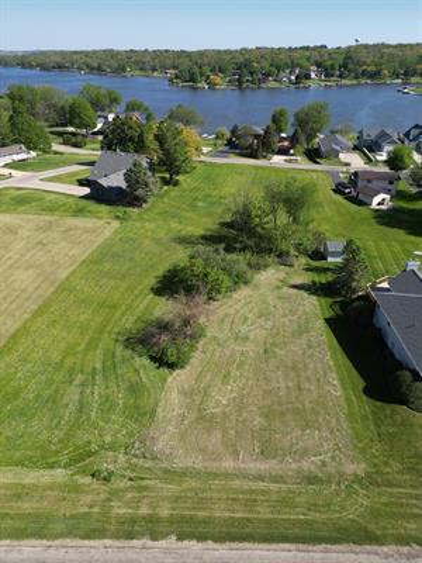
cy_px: 282
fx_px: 390
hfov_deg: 56.8
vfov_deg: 71.6
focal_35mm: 24
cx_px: 211
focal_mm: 6.72
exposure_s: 1/2000
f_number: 1.7
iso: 110
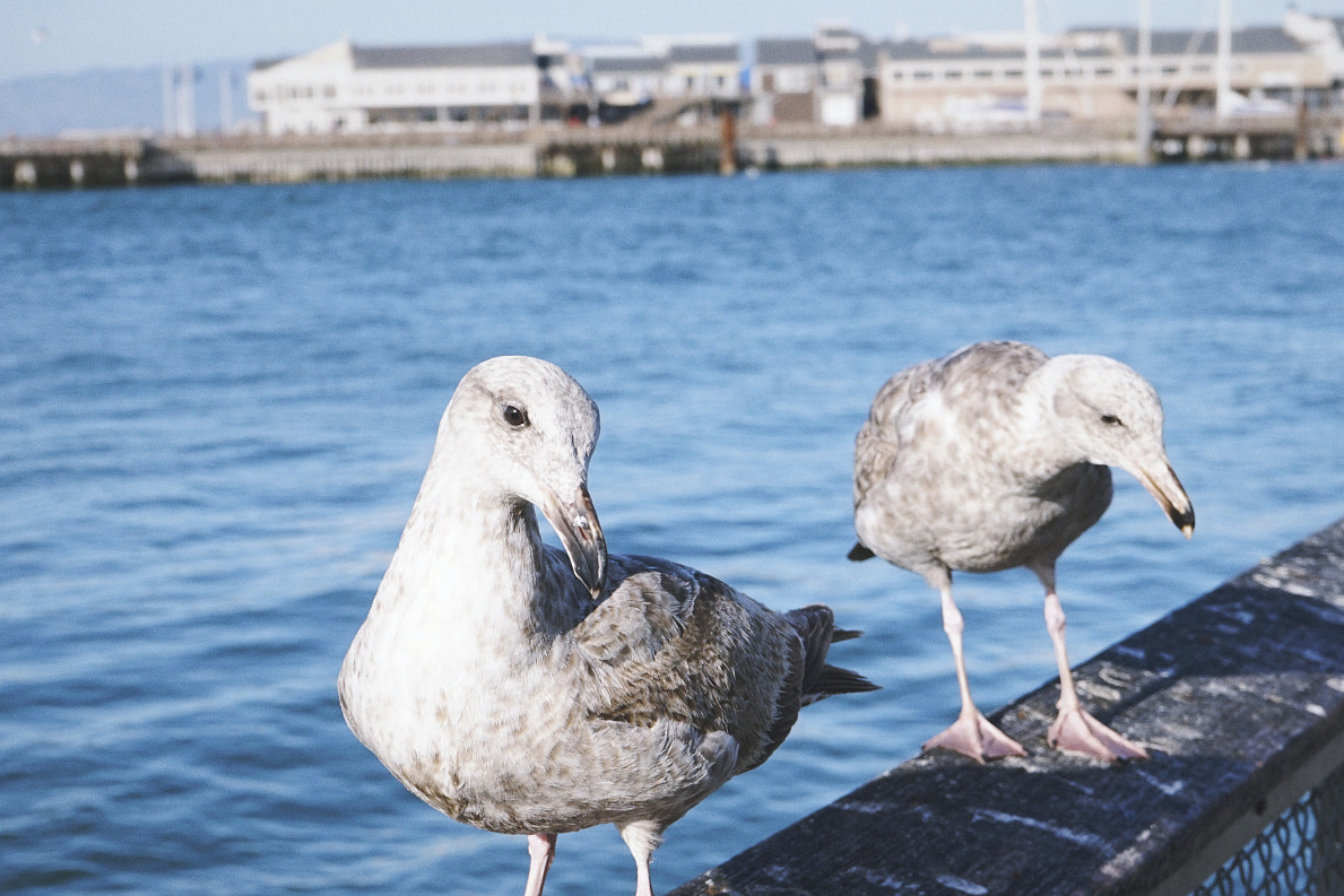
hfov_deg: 27.3
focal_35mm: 74
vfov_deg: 18.4
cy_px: 582
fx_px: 2763
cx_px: 693
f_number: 9
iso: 100
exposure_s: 1/160
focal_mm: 55
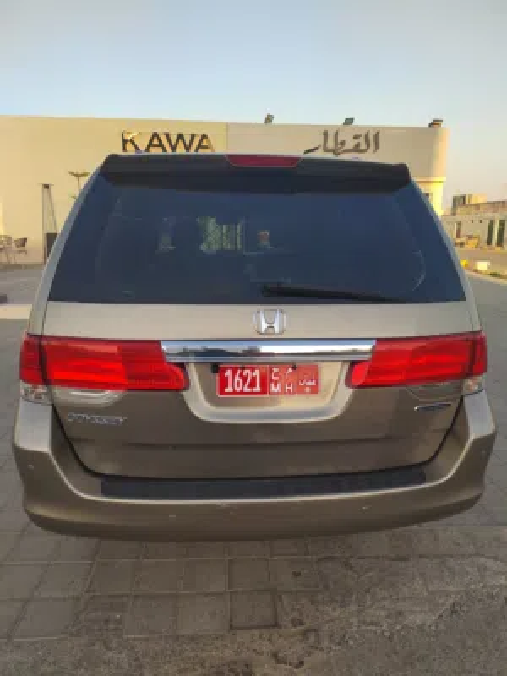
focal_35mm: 23
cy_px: 338
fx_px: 449
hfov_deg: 58.9
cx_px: 254
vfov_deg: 73.9
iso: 466
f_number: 1.9
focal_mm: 5.52
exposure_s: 1/744
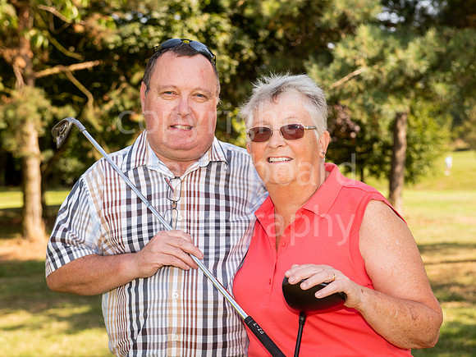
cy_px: 174
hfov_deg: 26.6
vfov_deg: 20.1
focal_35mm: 73
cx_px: 233
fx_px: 1008
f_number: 5.6
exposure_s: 1/250
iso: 160
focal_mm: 66
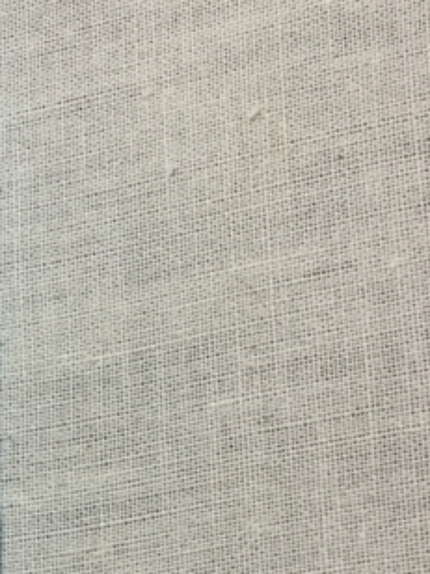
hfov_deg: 13.4
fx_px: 1706
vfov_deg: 18.9
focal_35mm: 103
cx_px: -249
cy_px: 430
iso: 25
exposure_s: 1/40
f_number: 2.4
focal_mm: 3.3
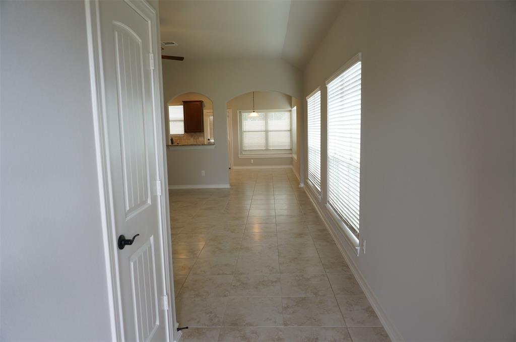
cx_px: 258
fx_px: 343
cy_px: 171
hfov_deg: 73.8
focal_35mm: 24
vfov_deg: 53.0
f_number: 4
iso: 160
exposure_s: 1/60
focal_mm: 16
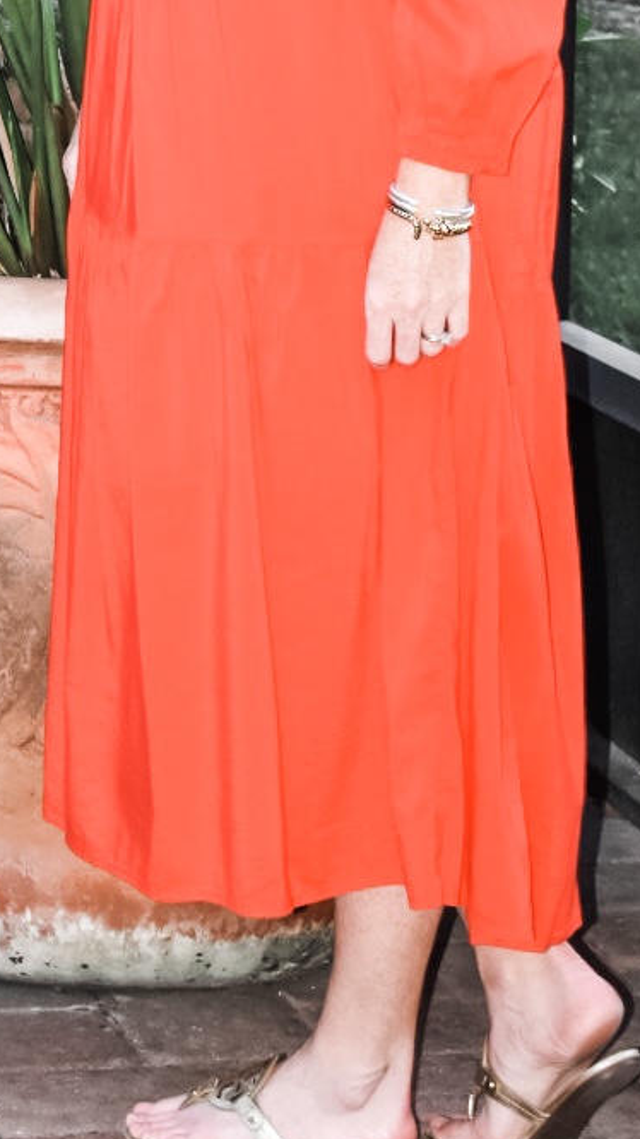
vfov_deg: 13.7
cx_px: -86
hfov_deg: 7.9
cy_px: -149
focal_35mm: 153
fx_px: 4616
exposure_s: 1/125
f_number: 5
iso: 800
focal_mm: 40
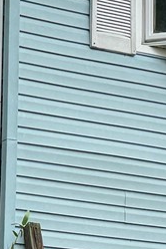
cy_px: 204
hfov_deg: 8.5
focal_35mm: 160
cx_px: 43
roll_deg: -1.0
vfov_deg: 12.8
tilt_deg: +11.8
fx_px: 1110
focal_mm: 6.76
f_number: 1.78
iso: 100
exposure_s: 1/3145
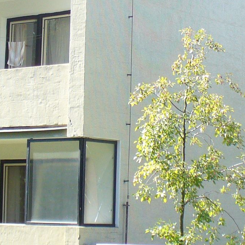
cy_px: 113
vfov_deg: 12.8
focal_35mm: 136
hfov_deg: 12.8
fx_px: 1089
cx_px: 165
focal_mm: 6.1
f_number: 2.8
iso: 80
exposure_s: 1/250
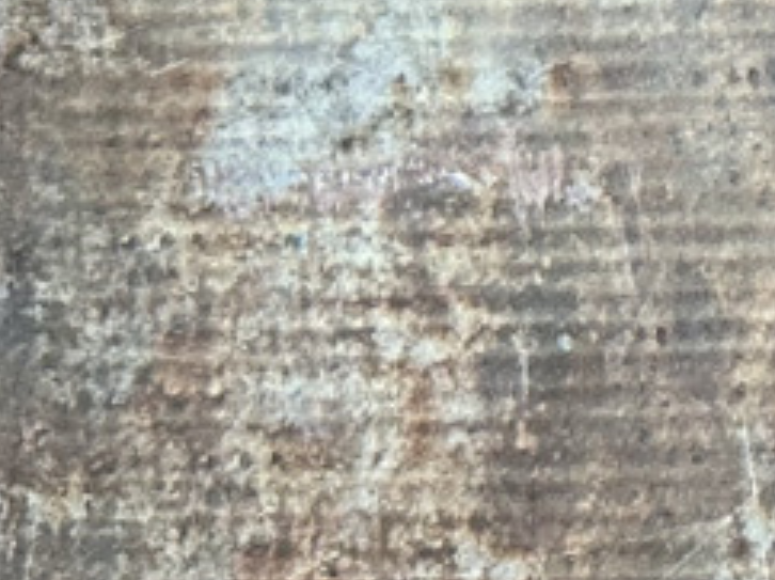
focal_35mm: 159
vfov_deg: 8.9
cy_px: -506
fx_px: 3556
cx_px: 1813
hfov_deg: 10.7
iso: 125
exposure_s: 1/50
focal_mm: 6.9
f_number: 1.8
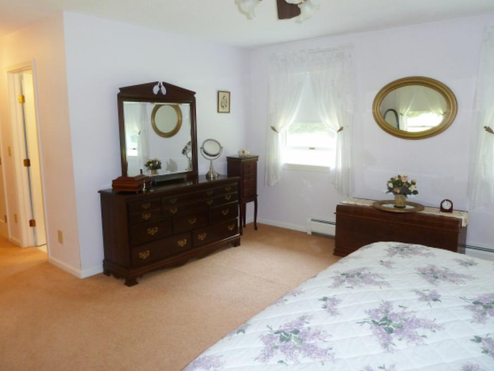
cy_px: 181
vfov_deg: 53.1
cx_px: 238
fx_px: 371
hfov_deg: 67.3
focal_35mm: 26
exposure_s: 1/30
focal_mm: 4.1
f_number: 3.3
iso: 200
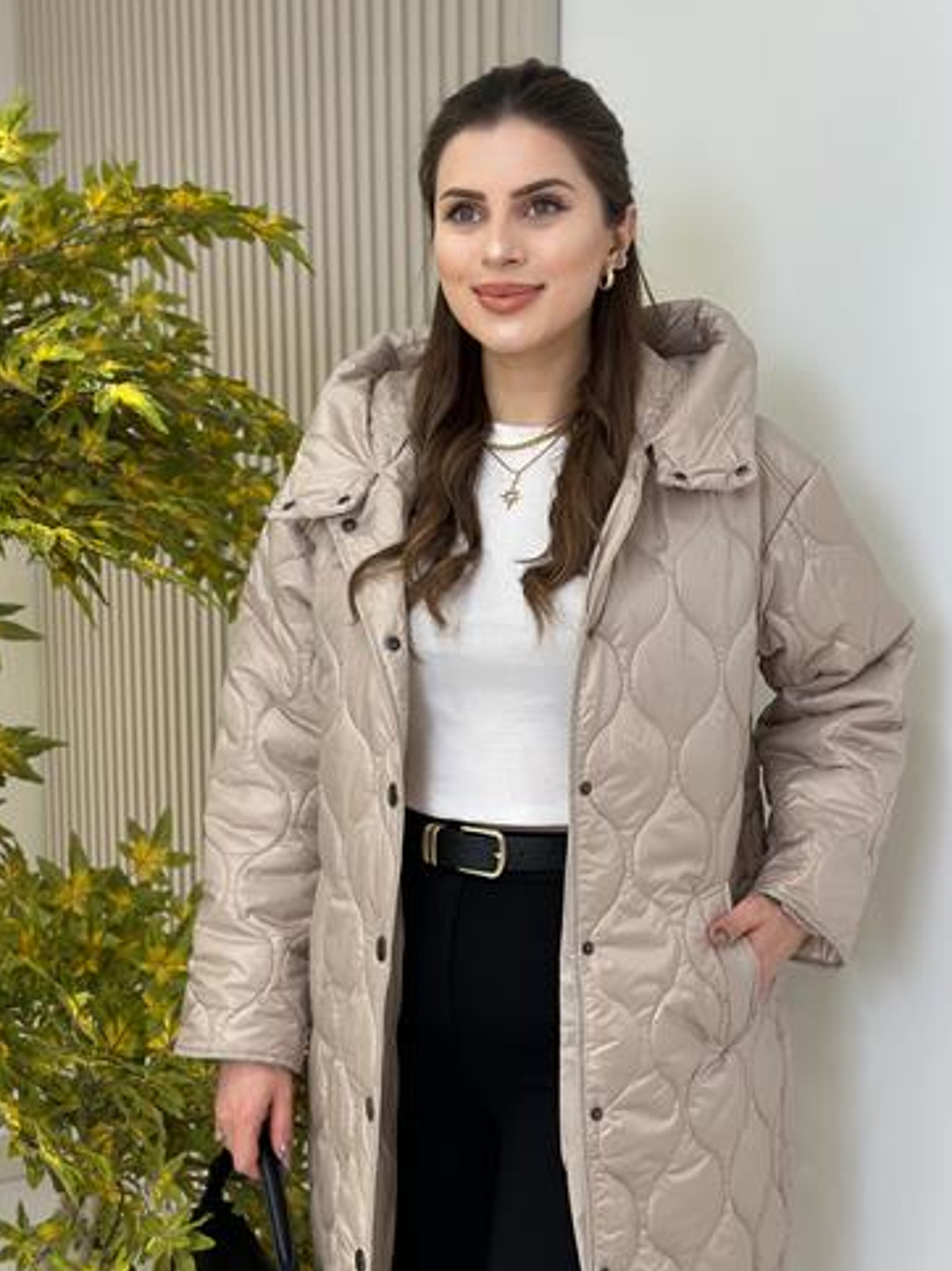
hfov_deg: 27.5
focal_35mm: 53
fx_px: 1944
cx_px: 502
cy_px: 651
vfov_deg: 36.2
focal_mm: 6.86
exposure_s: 1/131
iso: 64
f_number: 1.78
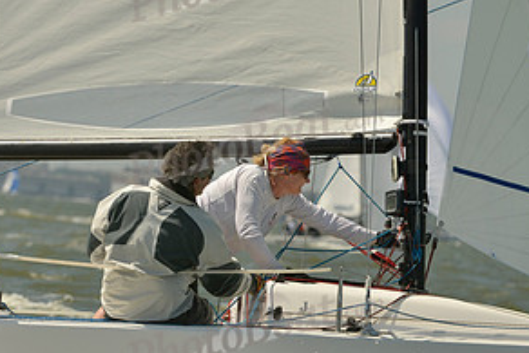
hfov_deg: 4.1
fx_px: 7306
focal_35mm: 497
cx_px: 36
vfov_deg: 2.8
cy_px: 262
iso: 280
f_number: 9
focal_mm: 250
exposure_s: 1/1600
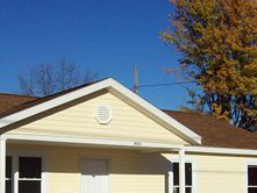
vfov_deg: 19.9
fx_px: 542
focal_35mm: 73
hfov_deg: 26.4
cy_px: 159
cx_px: 73
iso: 80
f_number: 4.8
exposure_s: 1/1401
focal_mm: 6
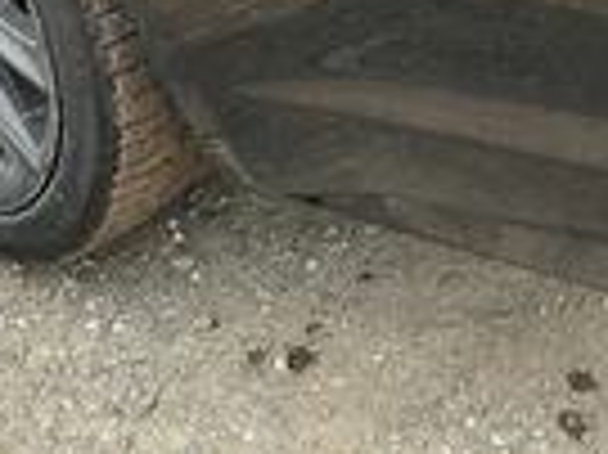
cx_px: 437
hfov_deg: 23.4
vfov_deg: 16.9
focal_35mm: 83
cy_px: -108
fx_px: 1457
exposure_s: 1/344
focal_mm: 3
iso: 25
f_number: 1.8
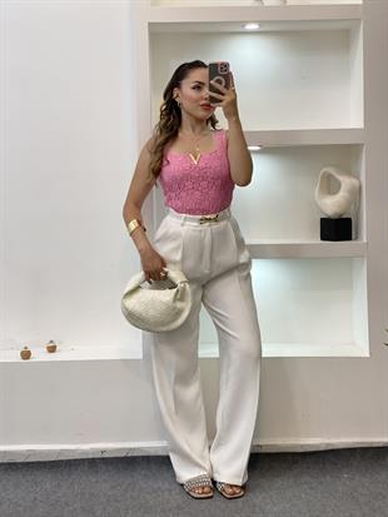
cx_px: 194
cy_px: 258
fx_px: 777
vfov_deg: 36.8
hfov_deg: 28.0
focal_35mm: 52
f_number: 2
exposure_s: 1/100
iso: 64
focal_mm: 6
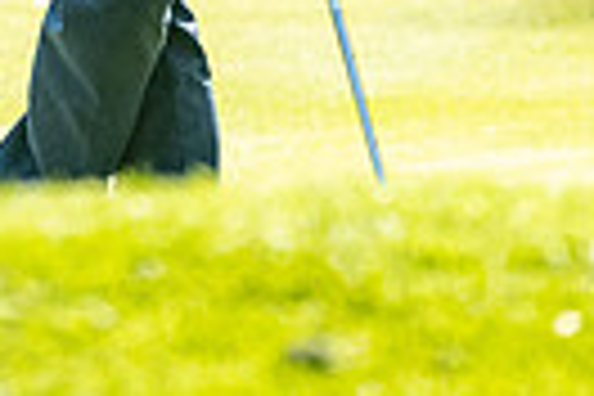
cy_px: -470
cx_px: -522
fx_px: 39894
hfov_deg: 0.9
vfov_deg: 0.6
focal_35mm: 2418
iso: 400
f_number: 4
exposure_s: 1/1000
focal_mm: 300
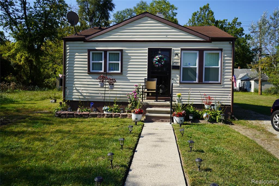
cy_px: 93
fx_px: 217
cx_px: 140
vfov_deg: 46.4
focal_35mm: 28
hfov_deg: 65.5
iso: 100
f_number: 5
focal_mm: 28
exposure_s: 1/500
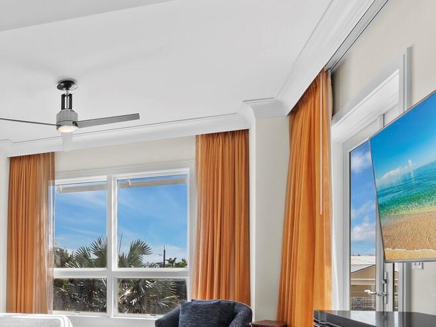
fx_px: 428
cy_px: 269
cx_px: 21
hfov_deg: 46.9
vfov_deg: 39.9
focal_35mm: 34
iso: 400
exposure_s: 1/15
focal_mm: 7
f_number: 9
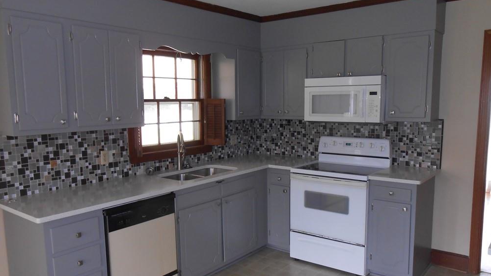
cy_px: 154
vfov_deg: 40.1
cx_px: 243
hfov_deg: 66.1
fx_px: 378
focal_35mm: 29
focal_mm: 4.6
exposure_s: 1/25
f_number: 3.5
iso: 200
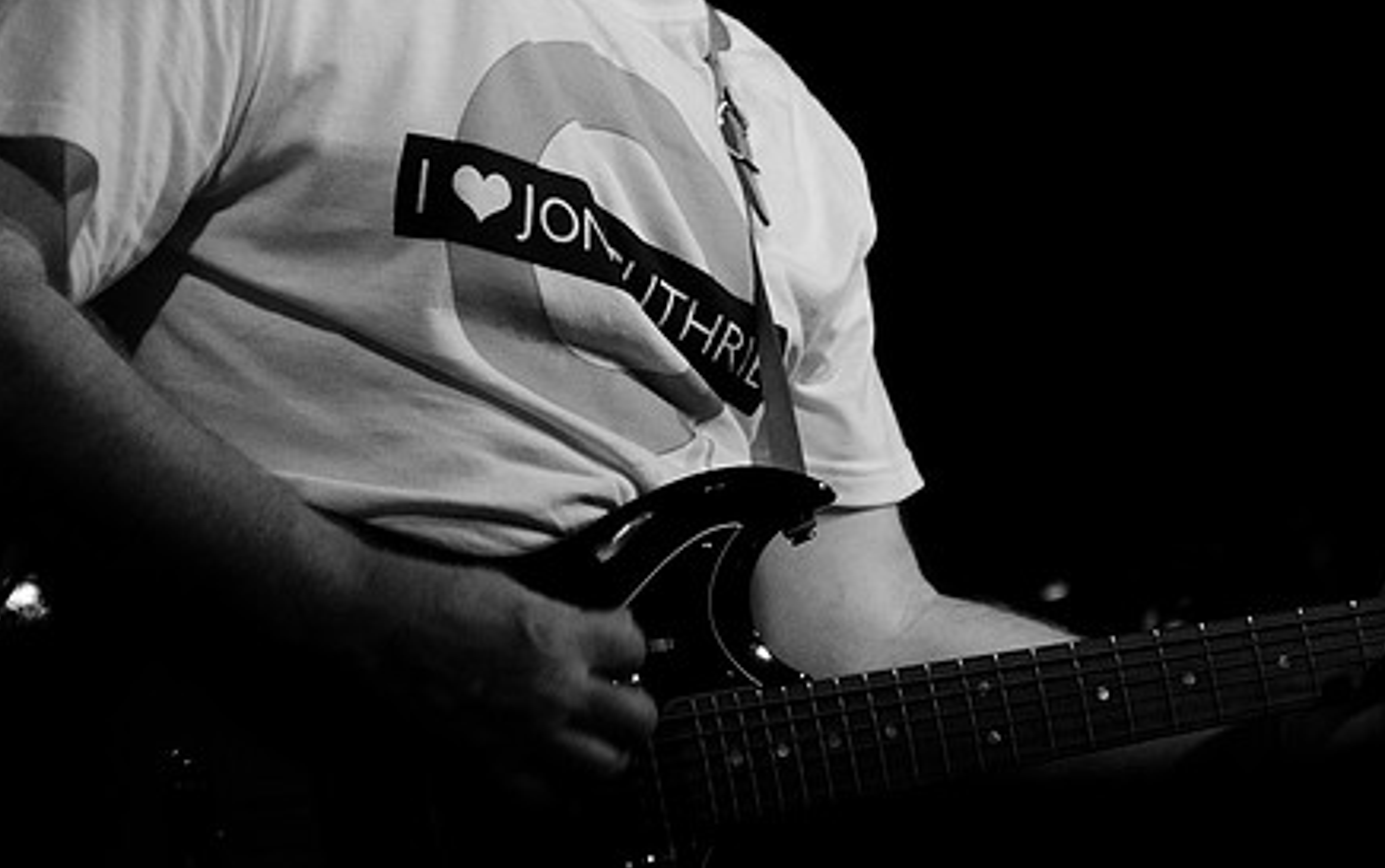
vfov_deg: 9.2
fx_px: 5363
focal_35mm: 142
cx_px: 797
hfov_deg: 14.7
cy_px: 442
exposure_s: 1/100
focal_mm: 70
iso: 1600
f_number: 2.8
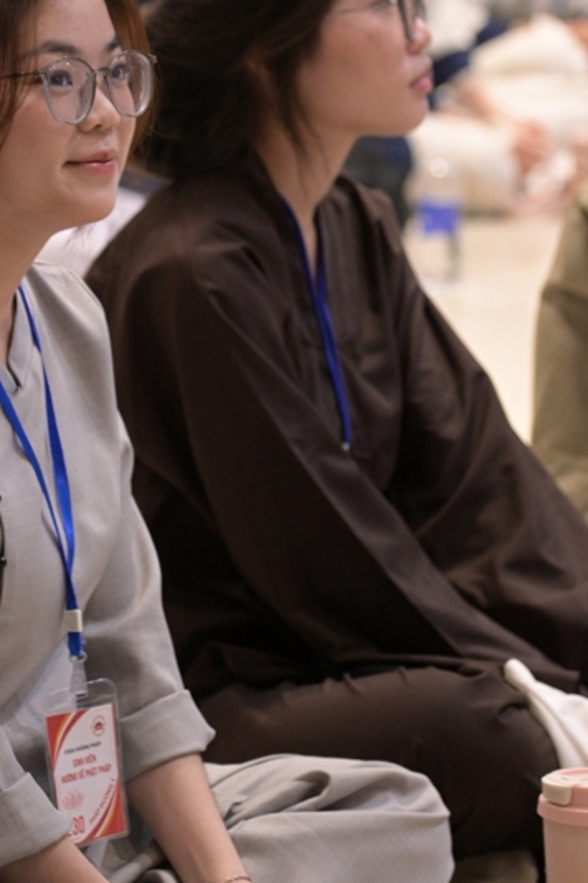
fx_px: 5372
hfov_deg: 6.3
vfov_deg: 9.4
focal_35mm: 219
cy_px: 260
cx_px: 101
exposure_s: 1/125
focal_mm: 120
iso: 3200
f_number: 4
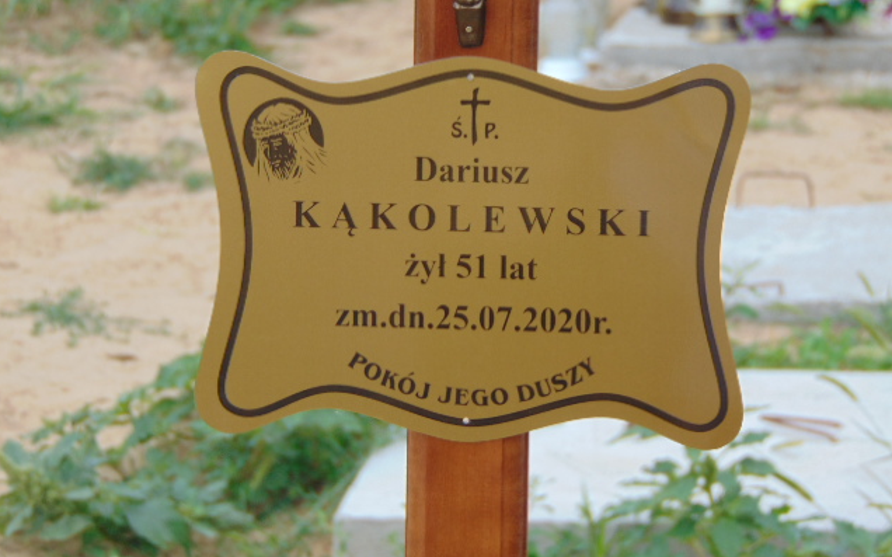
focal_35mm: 175
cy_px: 224
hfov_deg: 12.0
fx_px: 4253
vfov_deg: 7.5
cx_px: 445
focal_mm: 29.5
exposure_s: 1/400
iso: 80
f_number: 4
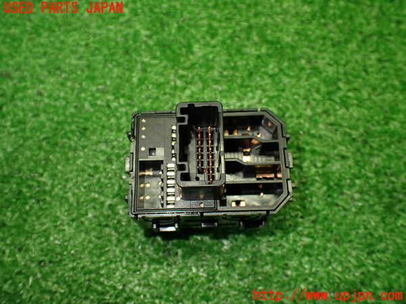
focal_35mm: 32
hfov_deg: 56.8
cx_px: 203
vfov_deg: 44.2
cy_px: 152
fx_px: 375
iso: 400
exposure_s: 1/125
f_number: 2.4
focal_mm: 5.79
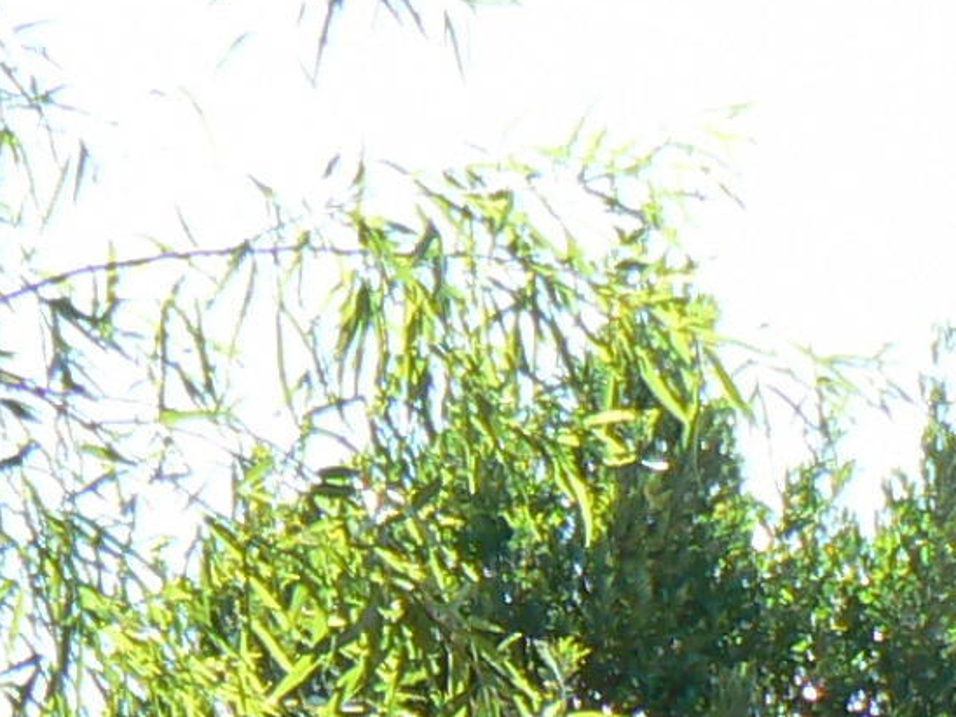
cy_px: 1856
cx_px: -98
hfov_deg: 9.9
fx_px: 5441
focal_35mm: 197
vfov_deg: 7.0
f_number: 4.5
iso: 80
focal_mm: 6
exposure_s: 1/125
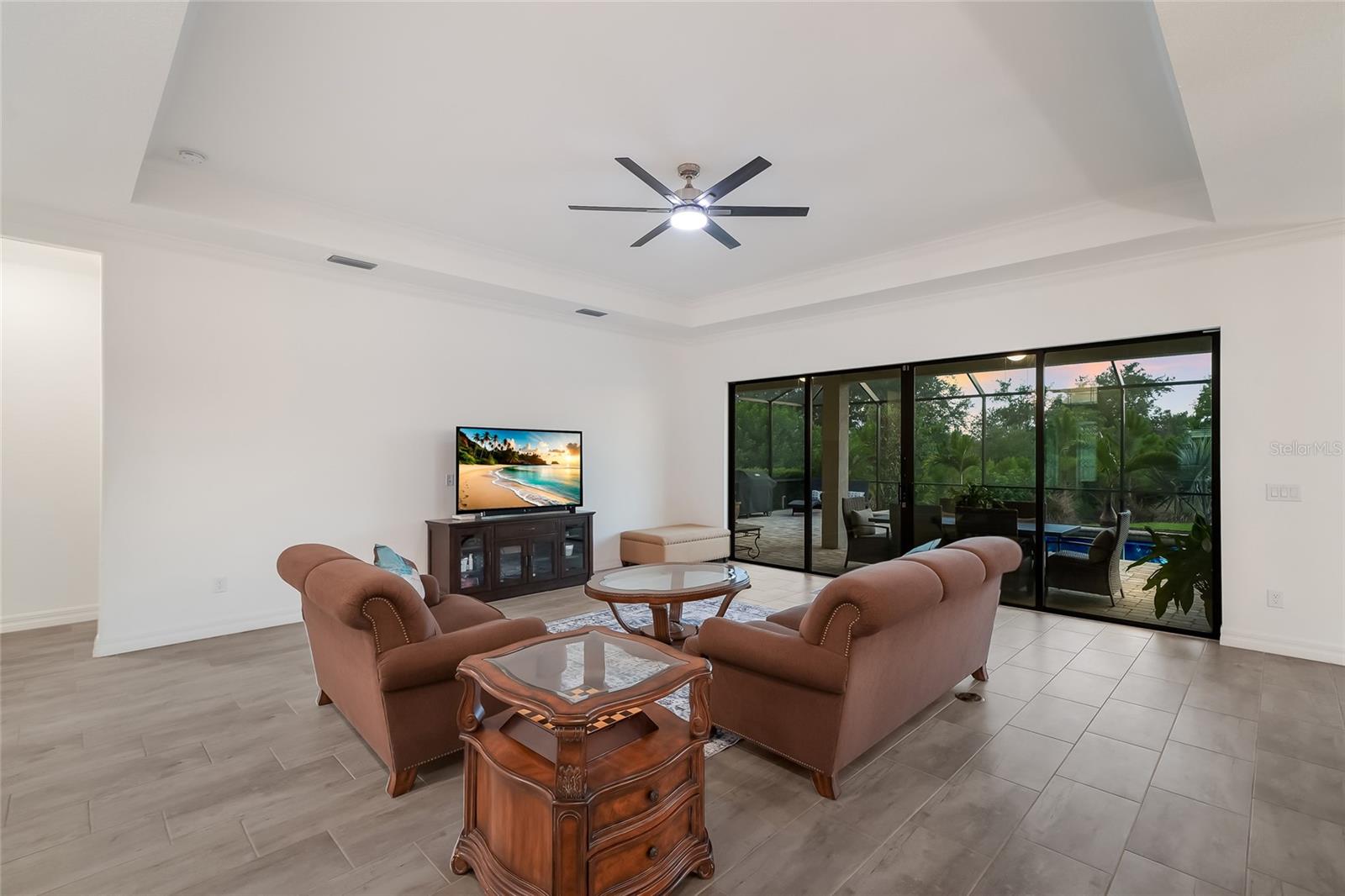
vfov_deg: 73.7
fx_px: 598
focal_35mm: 16
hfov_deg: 96.7
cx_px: 672
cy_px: 448
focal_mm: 16
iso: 100
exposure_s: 2
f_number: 8
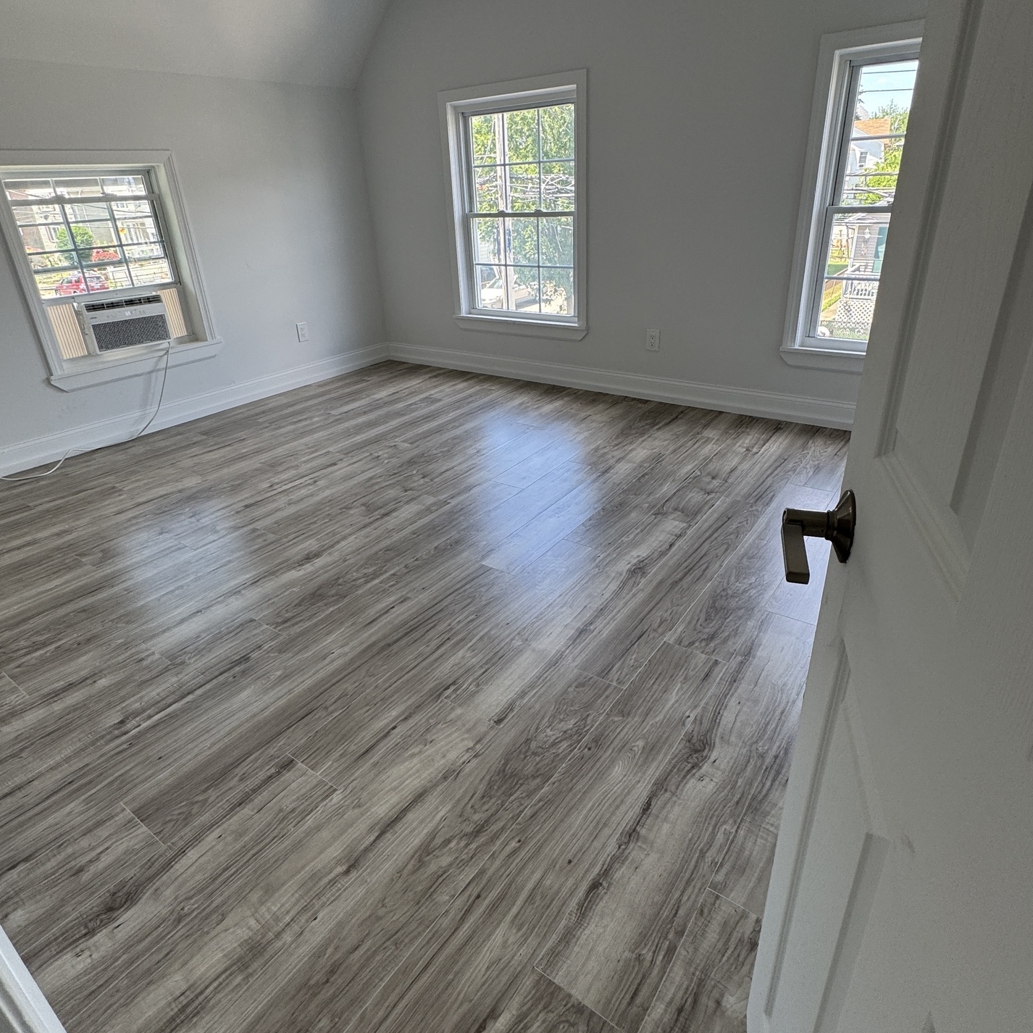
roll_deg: +3.4
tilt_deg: -24.3
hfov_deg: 74.8
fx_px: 675
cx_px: 503
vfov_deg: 74.8
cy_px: 491
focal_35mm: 20
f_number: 2.2
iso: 50
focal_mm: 2.22
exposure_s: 1/99
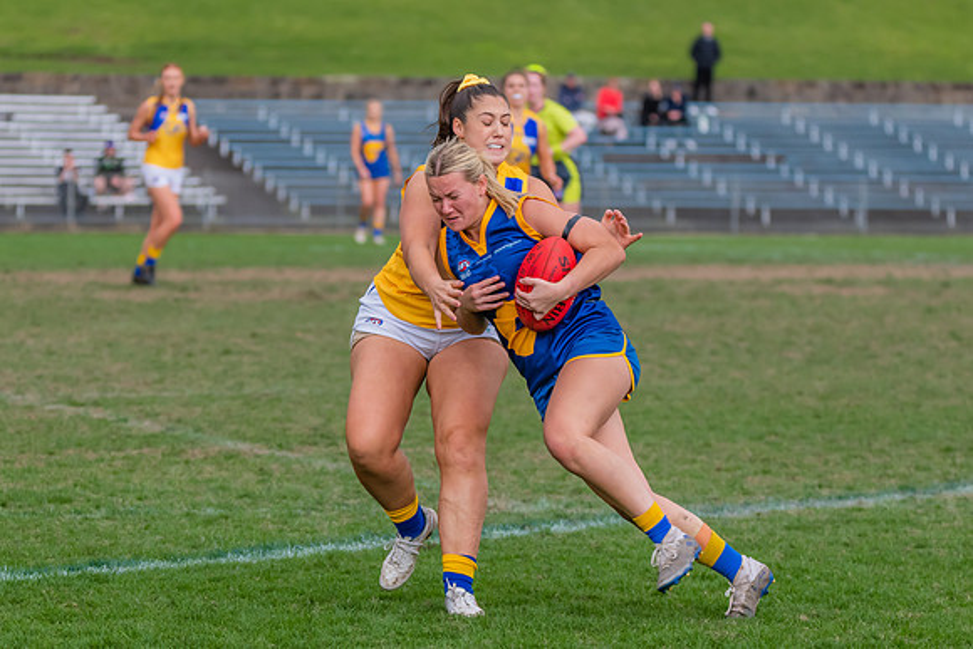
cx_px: 405
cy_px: 406
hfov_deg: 7.2
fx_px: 7786
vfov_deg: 4.8
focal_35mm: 288
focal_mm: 190
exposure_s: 1/1600
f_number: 5
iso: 800
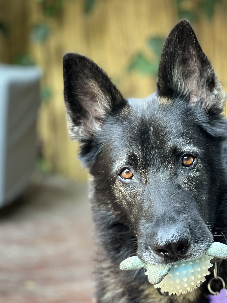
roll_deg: -1.8
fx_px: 936
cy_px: 208
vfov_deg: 18.3
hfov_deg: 13.8
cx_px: 113
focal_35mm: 107
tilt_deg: -9.3
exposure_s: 1/40
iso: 160
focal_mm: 9
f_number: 2.8
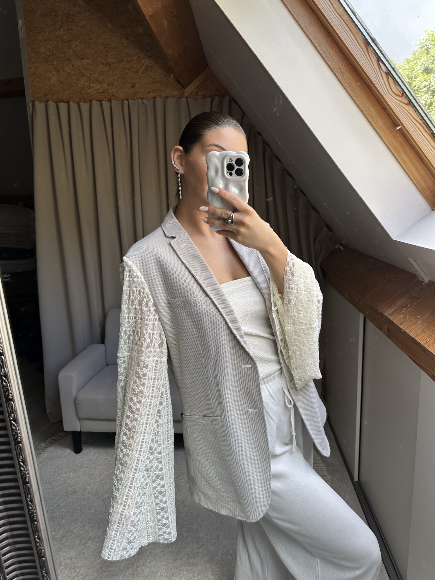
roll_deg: +1.8
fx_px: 402
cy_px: 290
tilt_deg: -20.2
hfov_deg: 56.8
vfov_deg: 71.6
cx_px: 218
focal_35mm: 24
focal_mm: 6.86
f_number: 1.78
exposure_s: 1/187
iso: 64
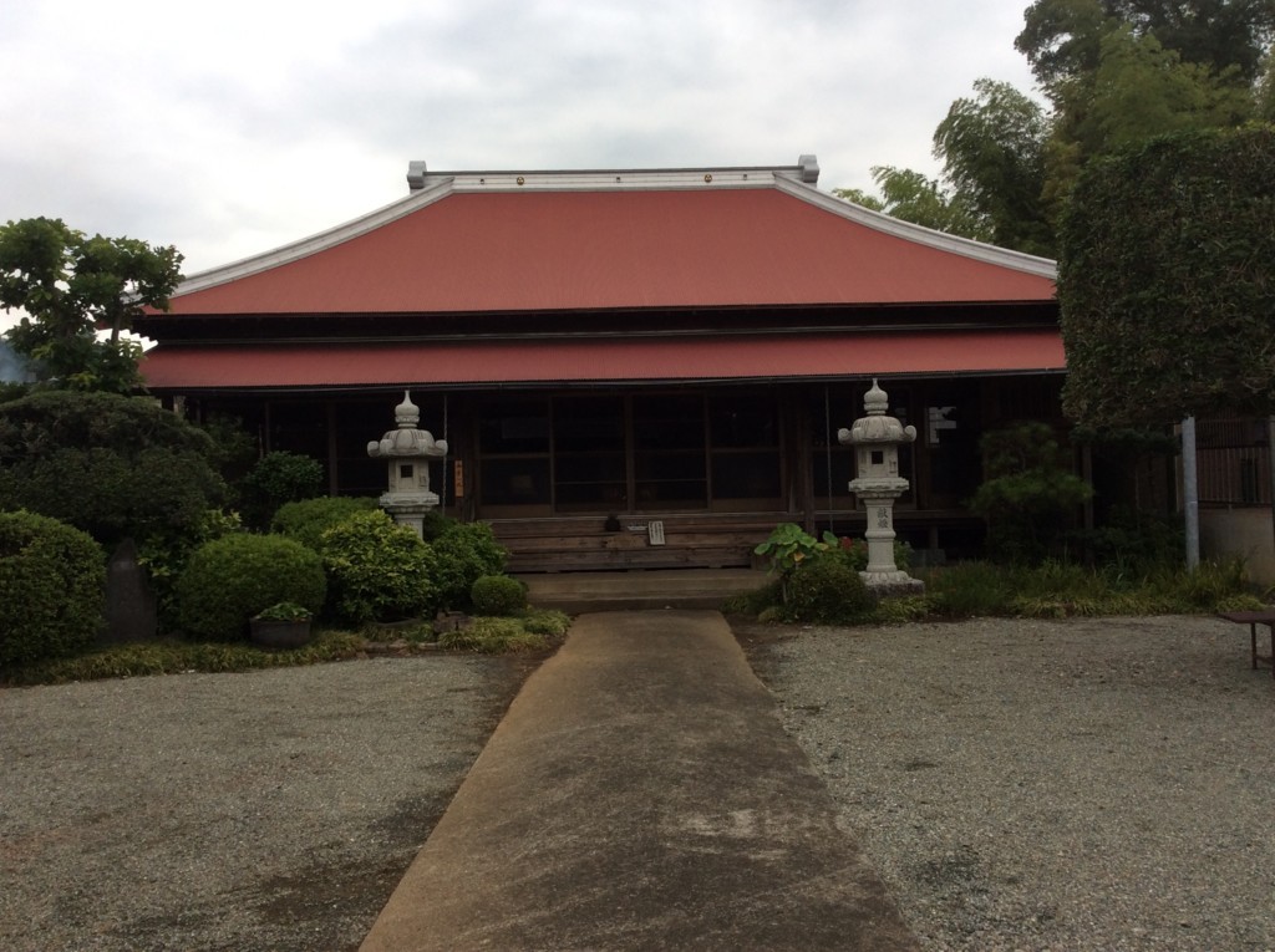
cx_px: 638
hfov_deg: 56.9
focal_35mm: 32
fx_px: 1177
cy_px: 476
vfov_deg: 44.1
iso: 32
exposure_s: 1/239
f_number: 2.4
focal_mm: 3.3
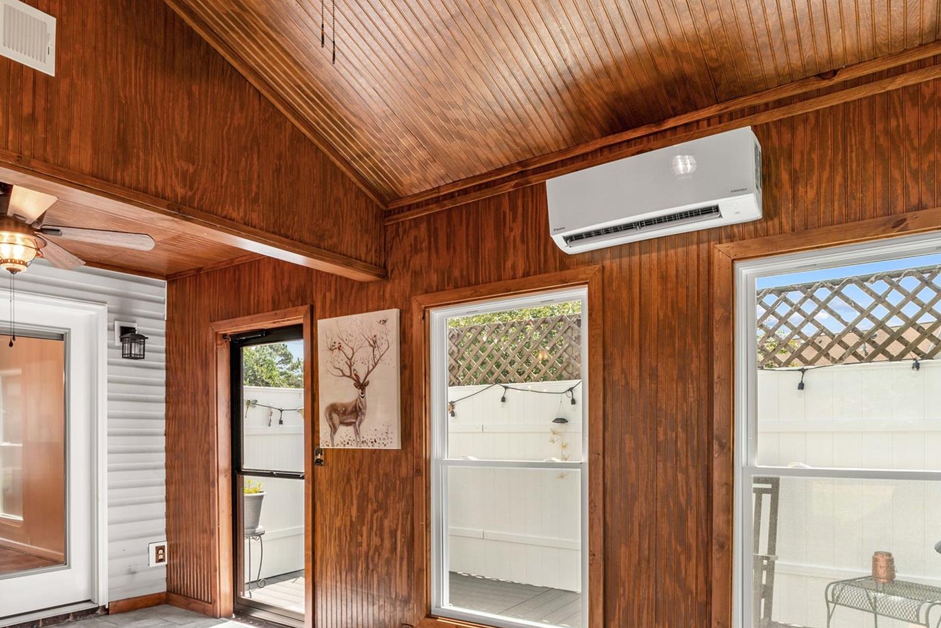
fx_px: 627
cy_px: 421
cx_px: 373
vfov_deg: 52.1
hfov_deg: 72.9
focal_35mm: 24
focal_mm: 16
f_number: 8
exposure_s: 1/8
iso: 100
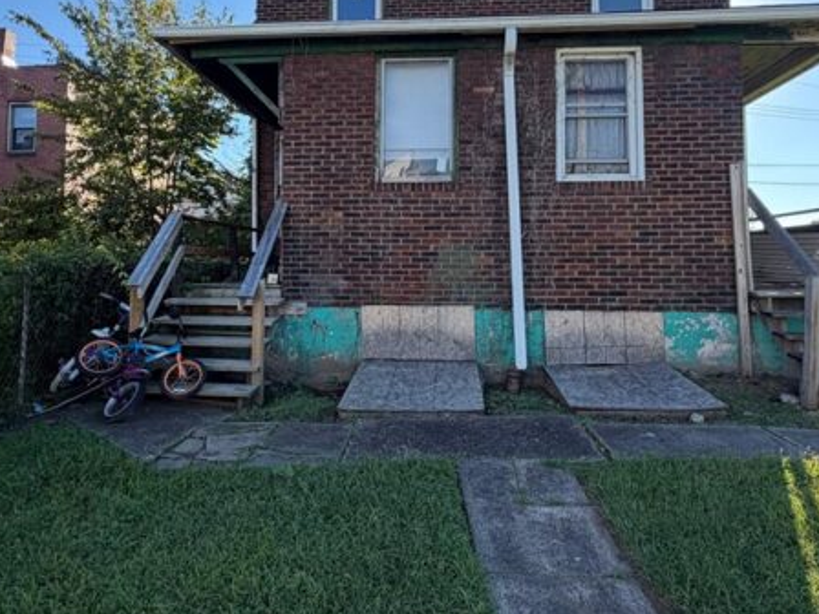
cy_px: 247
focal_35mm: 25
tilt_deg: +6.1
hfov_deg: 69.4
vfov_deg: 54.5
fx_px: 591
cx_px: 410
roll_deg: -2.5
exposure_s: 1/502
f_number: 2.2
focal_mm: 2.22
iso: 50
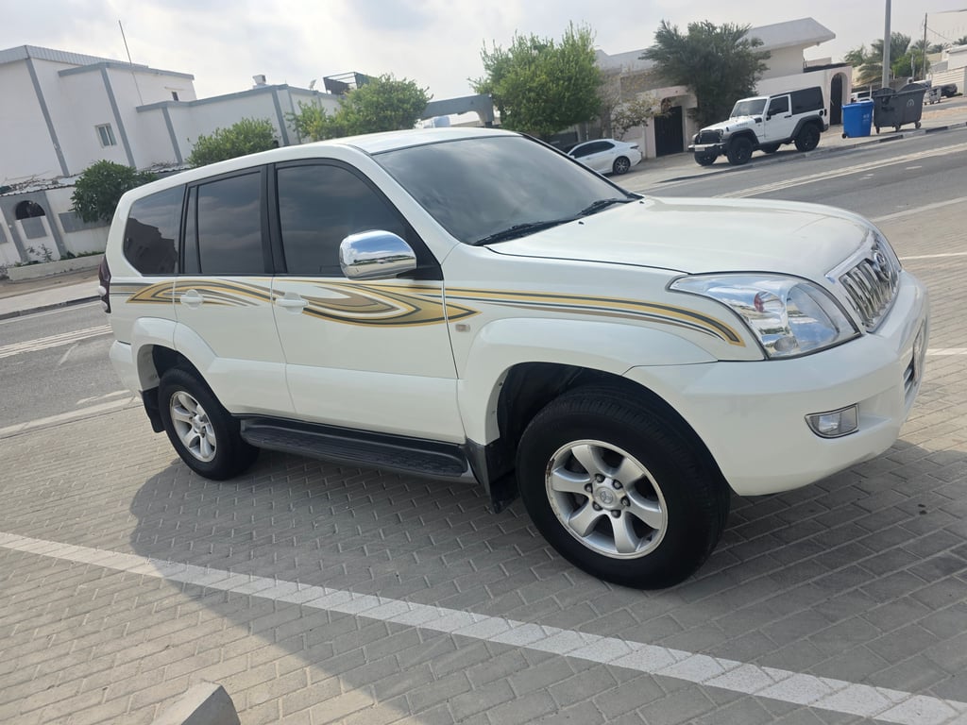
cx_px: 484
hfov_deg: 73.9
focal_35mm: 23
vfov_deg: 58.9
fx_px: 643
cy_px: 362
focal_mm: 6.3
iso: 80
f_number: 1.7
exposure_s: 1/6355
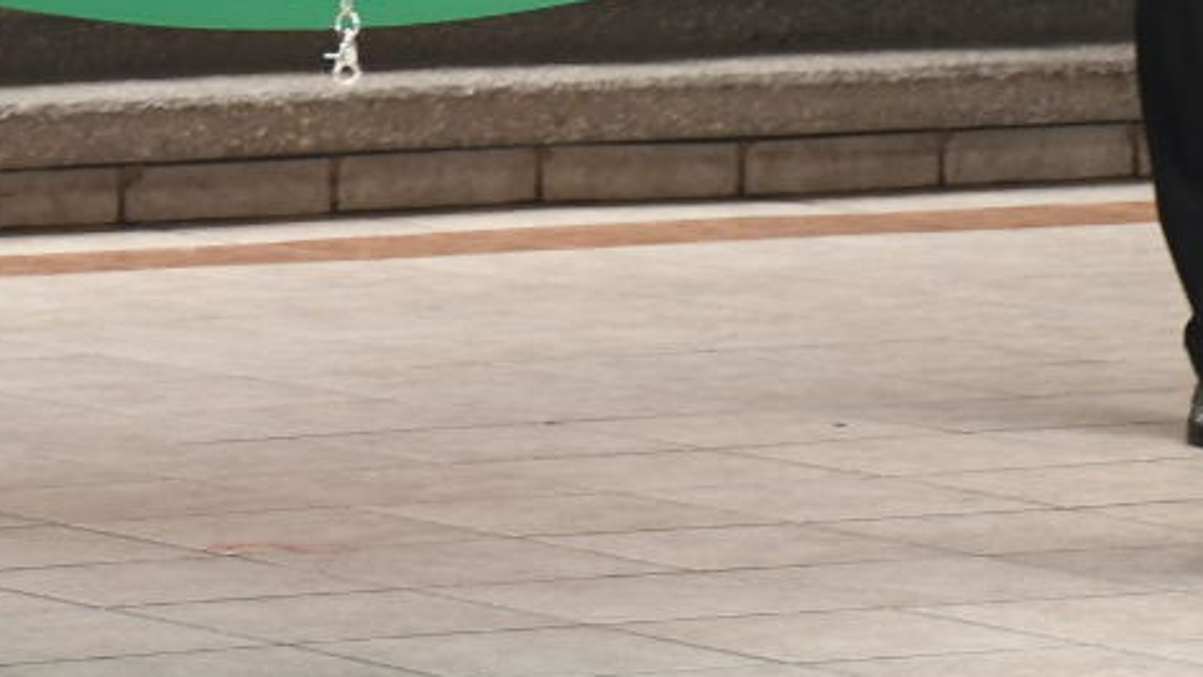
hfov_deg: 6.4
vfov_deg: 3.6
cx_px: 253
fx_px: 10687
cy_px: -263
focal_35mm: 335
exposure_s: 1/125
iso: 1250
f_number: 5.6
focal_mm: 62
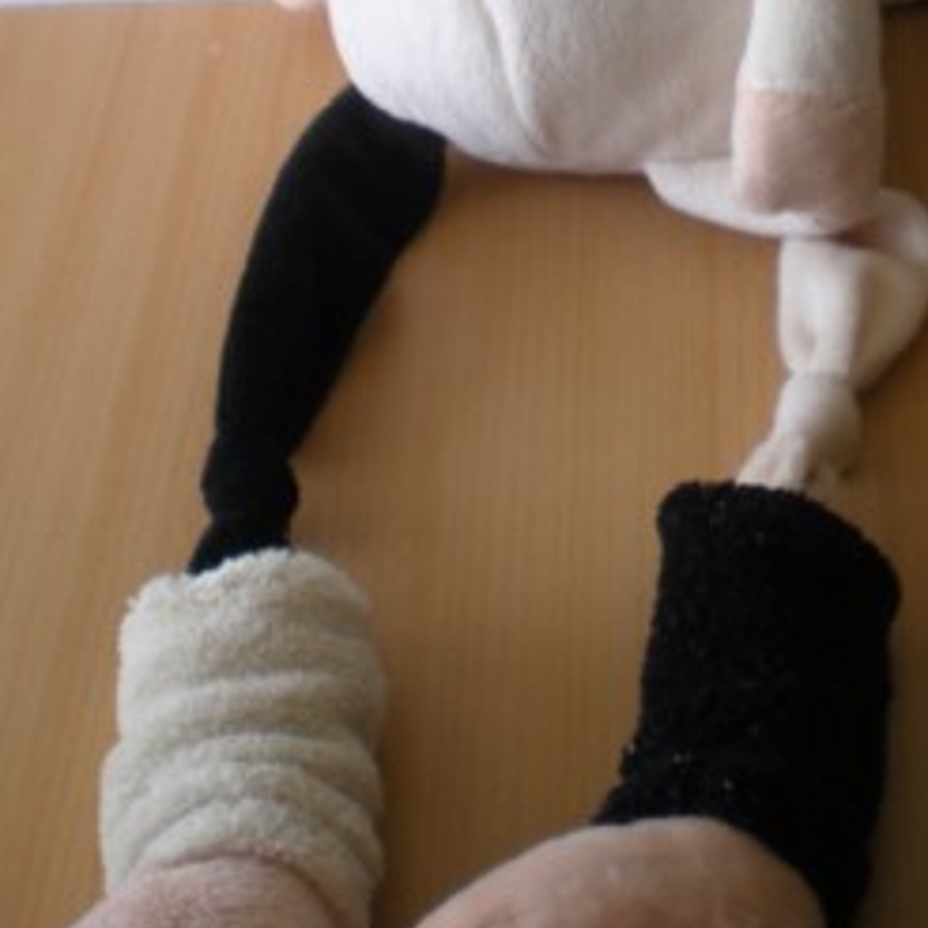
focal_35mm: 71
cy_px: 94
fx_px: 2153
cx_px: 558
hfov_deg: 24.3
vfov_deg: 23.7
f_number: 3.1
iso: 105
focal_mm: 6.3
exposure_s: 1/71
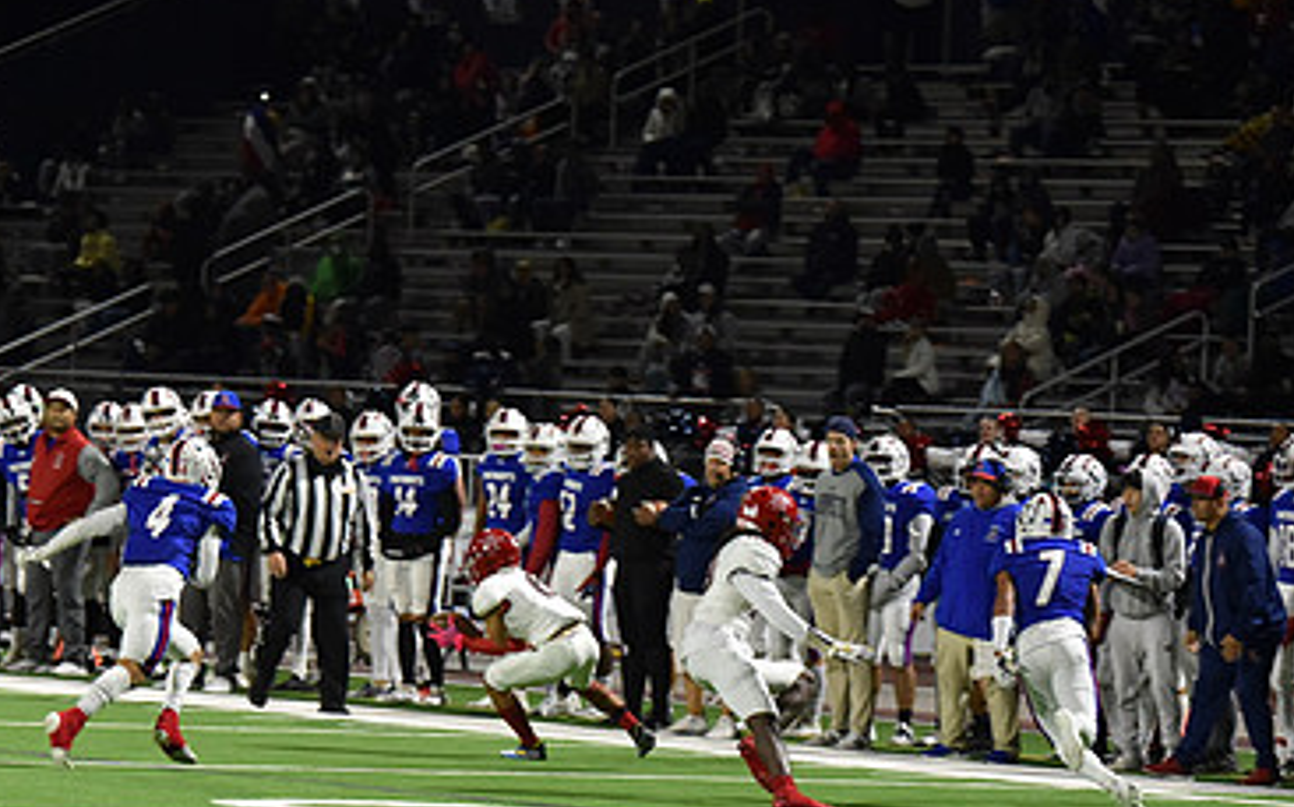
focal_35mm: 250
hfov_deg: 8.4
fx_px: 8812
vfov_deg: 5.2
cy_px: 573
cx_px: 578
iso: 3200
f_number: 2.8
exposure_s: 1/500
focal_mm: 155
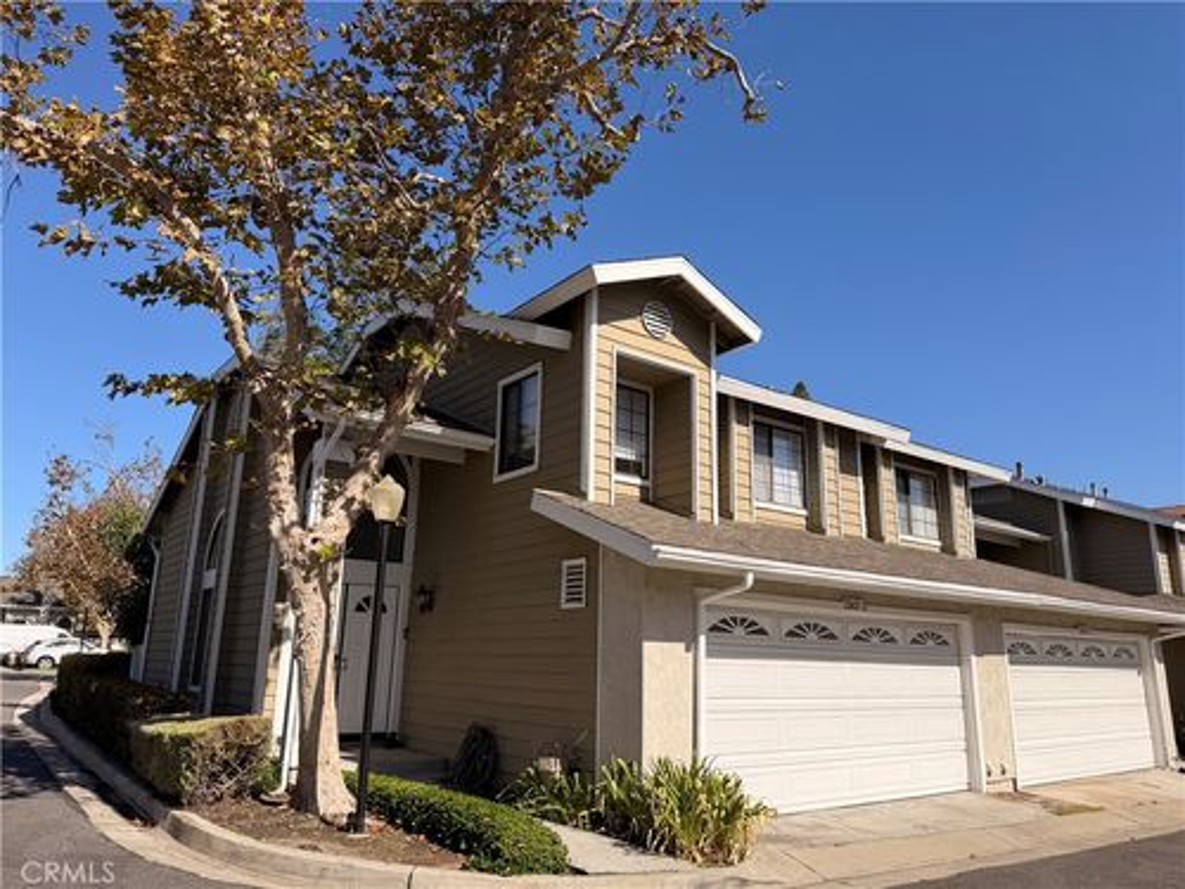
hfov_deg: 71.6
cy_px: 444
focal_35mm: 24
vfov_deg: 56.8
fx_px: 822
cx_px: 592
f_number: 1.78
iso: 80
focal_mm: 6.76
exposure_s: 1/5319
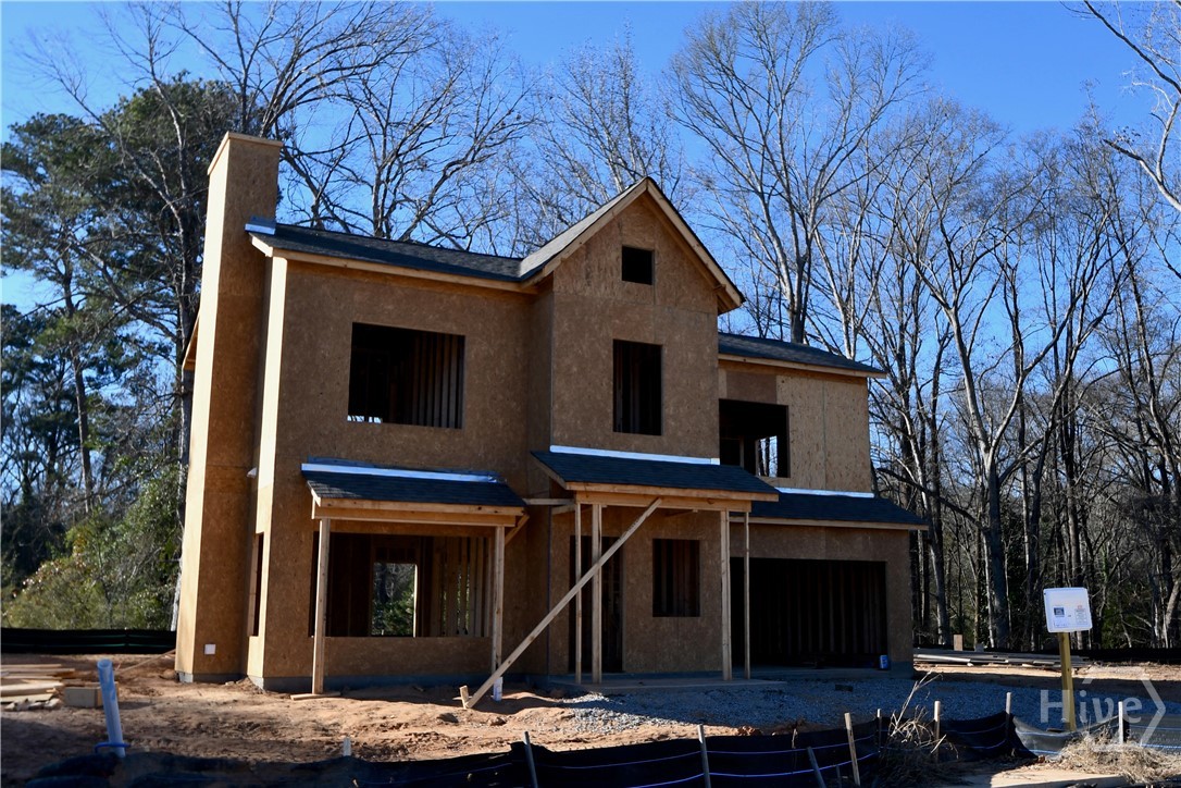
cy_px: 394
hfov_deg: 67.4
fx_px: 886
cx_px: 590
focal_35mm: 27
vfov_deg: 47.9
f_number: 8
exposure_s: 1/250
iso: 180
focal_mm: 18
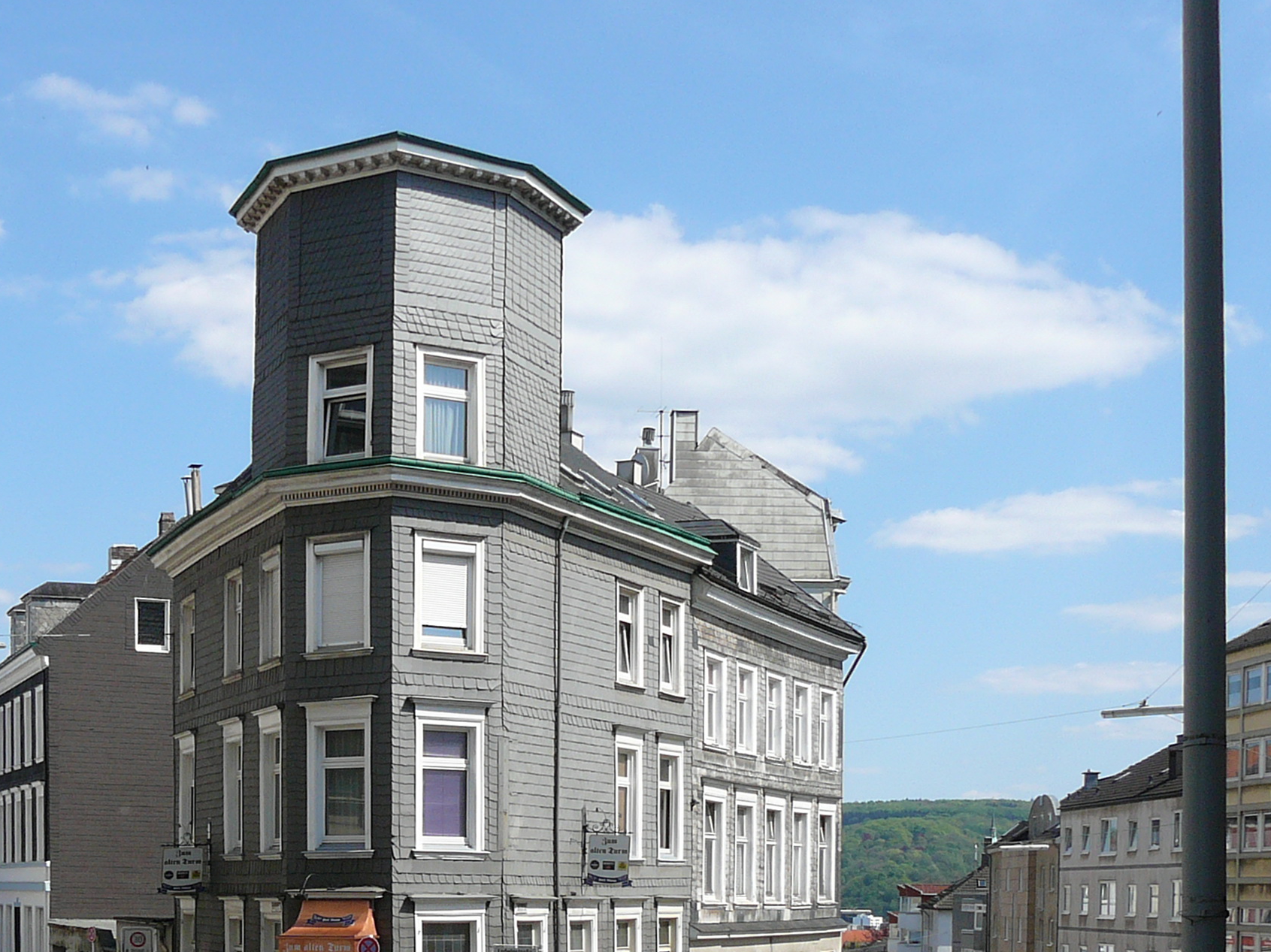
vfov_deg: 27.8
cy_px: 637
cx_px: 429
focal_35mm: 52
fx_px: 1909
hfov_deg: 36.5
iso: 80
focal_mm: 5.2
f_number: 5
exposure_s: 1/400
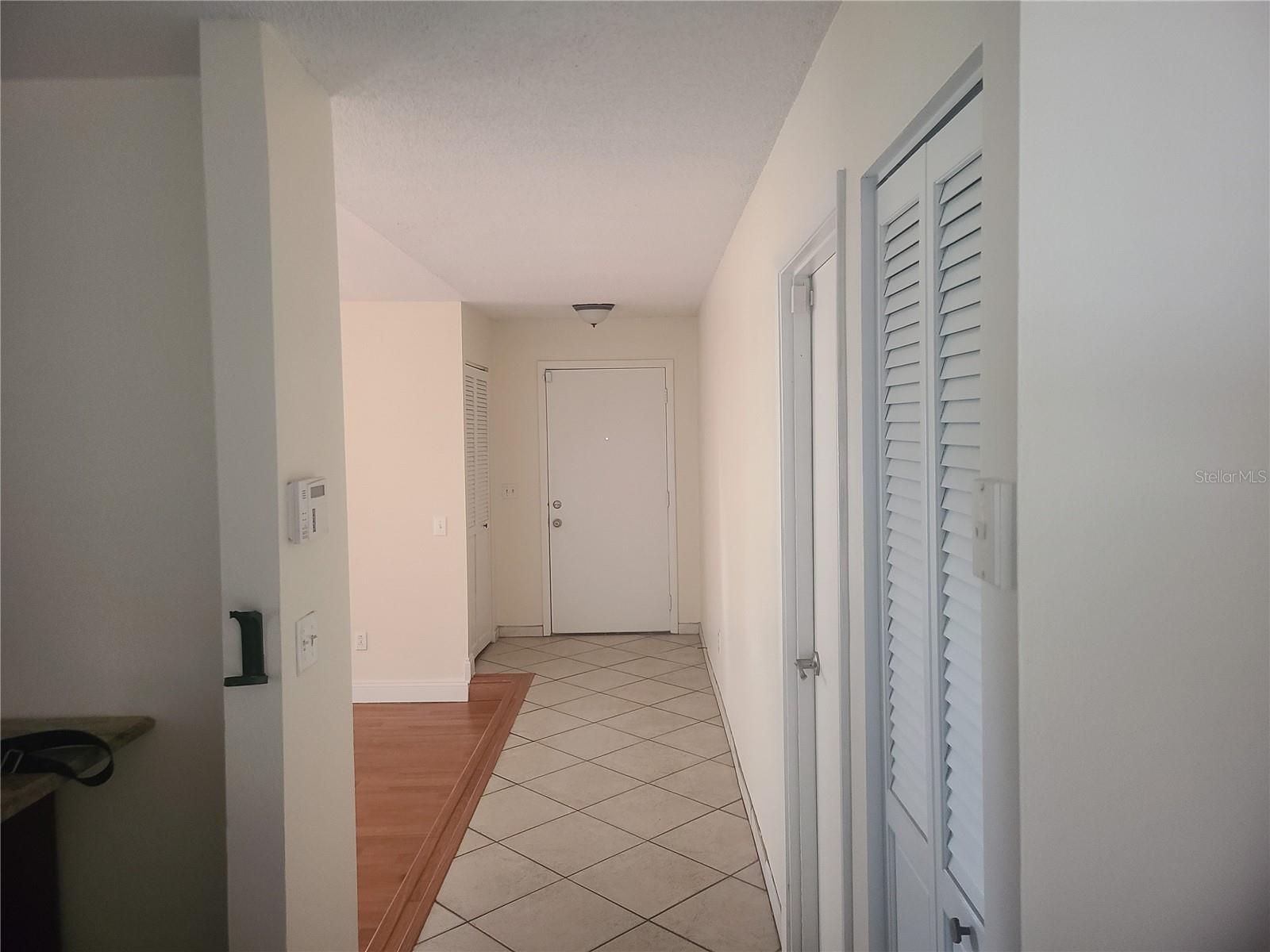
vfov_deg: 53.1
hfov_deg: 67.3
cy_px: 476
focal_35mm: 26
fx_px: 954
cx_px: 635
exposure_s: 1/40
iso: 640
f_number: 1.8
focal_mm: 5.4
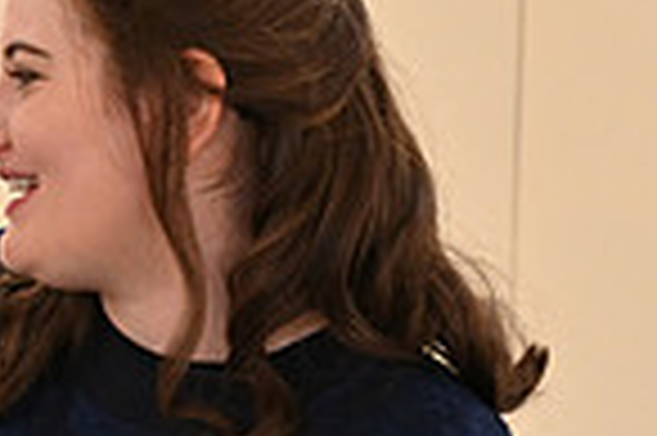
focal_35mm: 198
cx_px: -360
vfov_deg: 6.9
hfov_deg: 10.0
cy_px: 423
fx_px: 3609
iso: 3200
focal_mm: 50
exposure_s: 1/100
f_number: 4
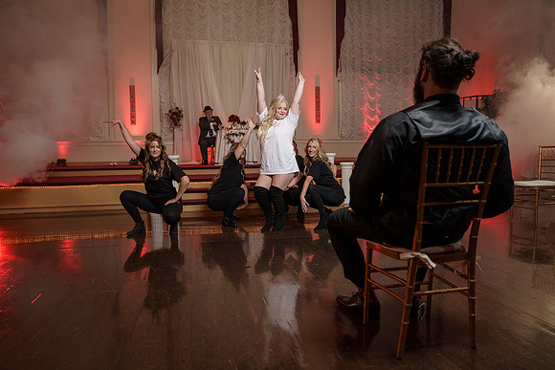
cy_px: 185
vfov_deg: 49.6
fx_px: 401
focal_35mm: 26
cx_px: 278
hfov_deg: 69.4
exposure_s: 1/200
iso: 2000
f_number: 4
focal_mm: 26
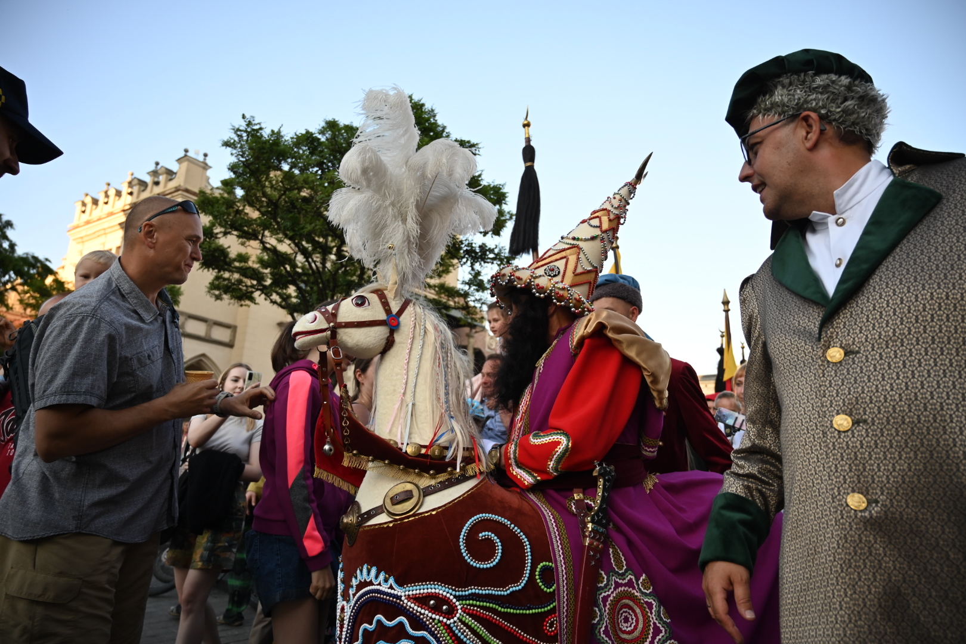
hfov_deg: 73.7
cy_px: 322
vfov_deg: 53.1
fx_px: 644
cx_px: 483
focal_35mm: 24
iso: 560
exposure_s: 1/640
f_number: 4
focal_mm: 24
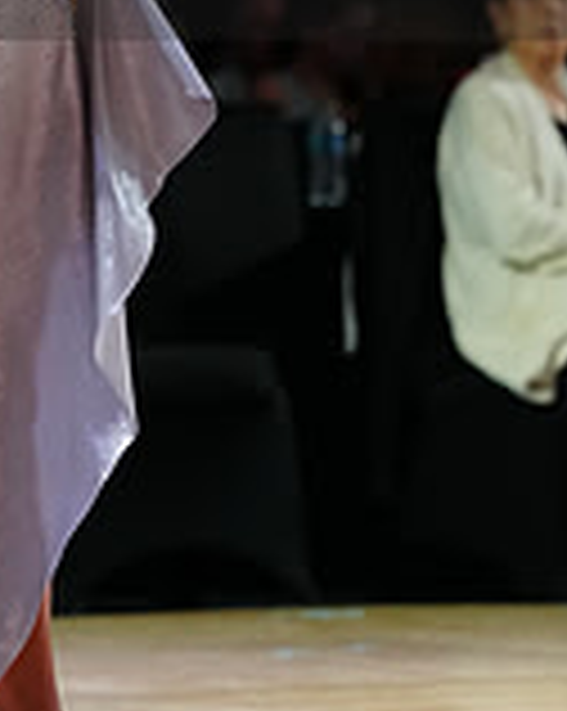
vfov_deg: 4.2
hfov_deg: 3.3
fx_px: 9773
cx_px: 191
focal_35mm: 465
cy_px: -108
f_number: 4
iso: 2500
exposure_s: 1/320
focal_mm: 135
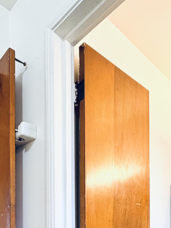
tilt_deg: -0.7
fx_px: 231
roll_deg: -1.0
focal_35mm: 35
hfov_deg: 39.0
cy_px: 242
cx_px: 32
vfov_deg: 42.9
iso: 200
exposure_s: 1/60
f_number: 2.2
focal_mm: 2.22
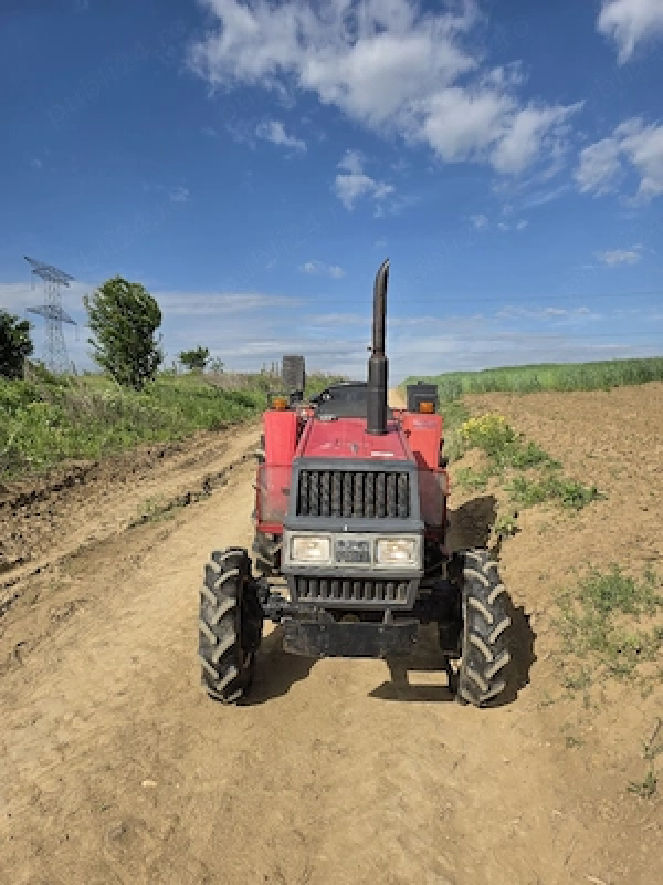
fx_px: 587
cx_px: 332
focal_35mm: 23
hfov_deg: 58.9
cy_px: 442
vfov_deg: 73.9
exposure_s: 1/10000
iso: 80
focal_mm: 6.3
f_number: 1.7
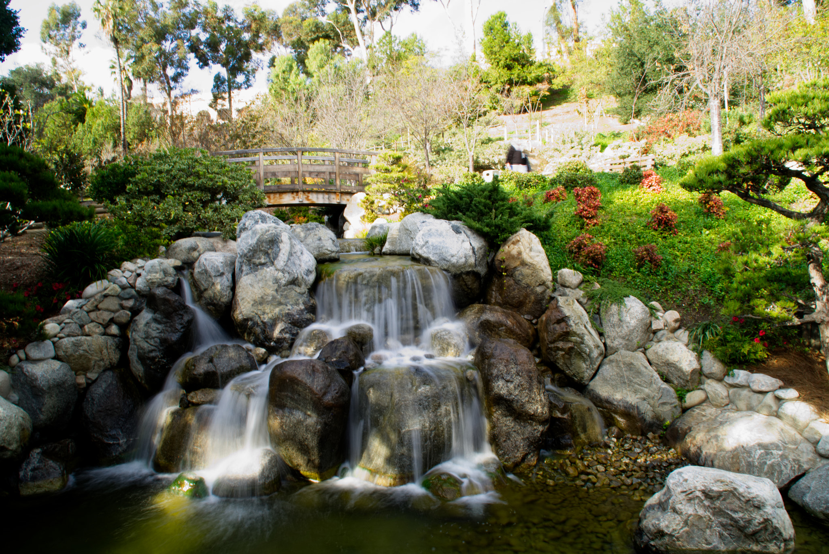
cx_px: 414
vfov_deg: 48.0
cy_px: 277
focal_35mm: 27
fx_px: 622
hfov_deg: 67.4
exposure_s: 1/2
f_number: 22
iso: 100
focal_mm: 18
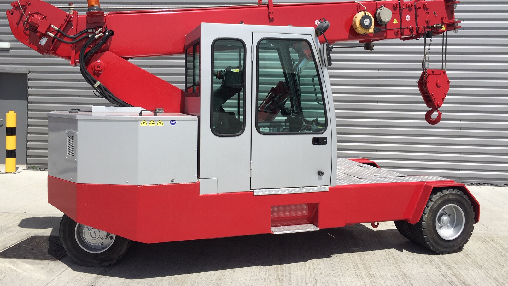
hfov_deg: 61.0
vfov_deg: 36.5
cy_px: 108
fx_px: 431
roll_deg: -3.2
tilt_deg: +0.0
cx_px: 254
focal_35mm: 32
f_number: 2.2
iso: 32
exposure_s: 1/2475
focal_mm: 4.15
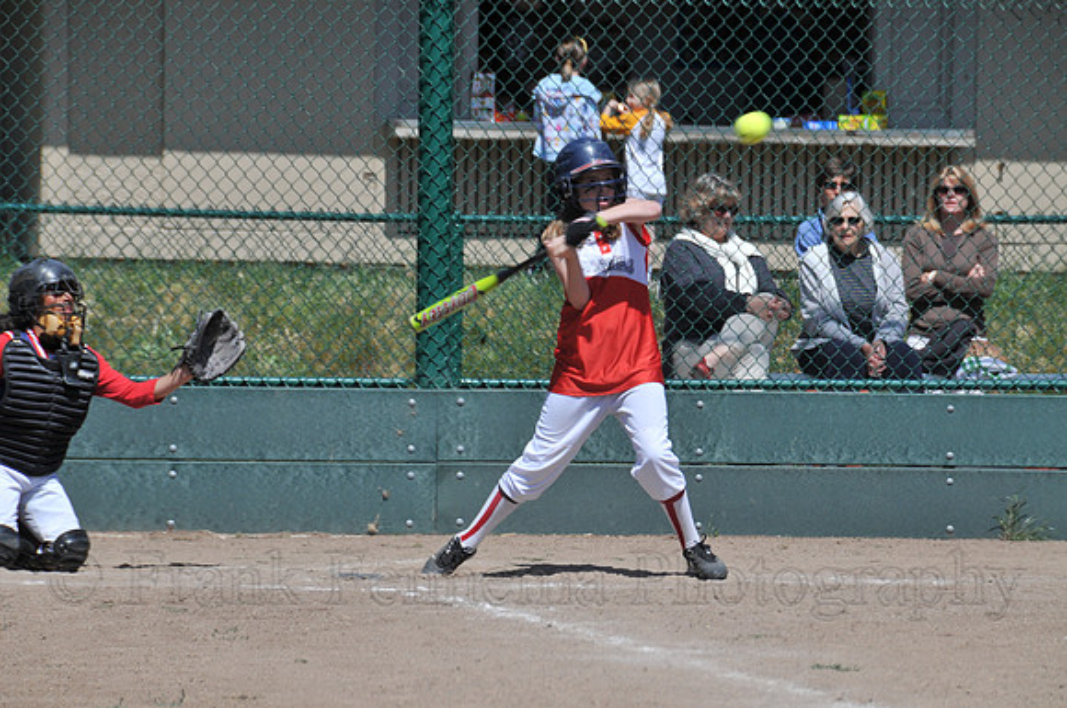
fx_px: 8879
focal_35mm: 300
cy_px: 354
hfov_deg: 6.9
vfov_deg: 4.6
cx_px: 534
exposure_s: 1/250
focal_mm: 200
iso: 200
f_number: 11
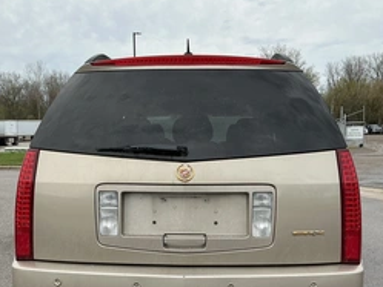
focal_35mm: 45
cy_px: 195
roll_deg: +0.7
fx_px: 498
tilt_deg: -1.9
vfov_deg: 31.9
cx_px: 183
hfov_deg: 42.0
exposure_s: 1/691
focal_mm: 3
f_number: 1.8
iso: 25
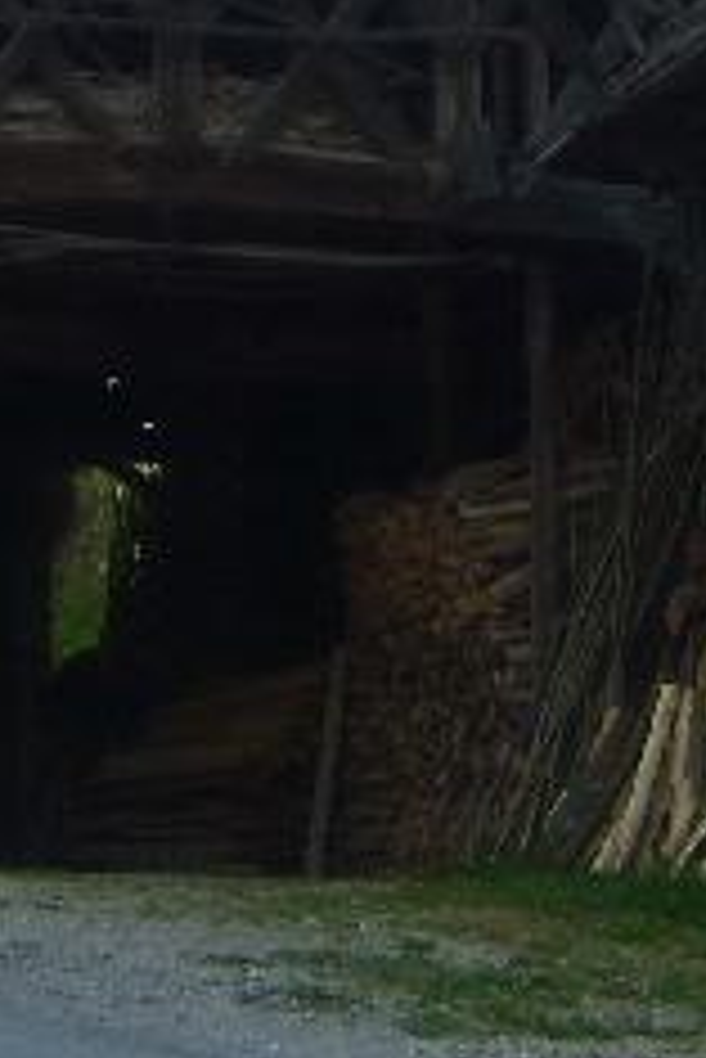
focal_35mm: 124
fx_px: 3642
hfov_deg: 11.0
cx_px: 63
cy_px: -104
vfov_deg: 16.0
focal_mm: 5.8
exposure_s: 1/125
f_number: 2.8
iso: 50
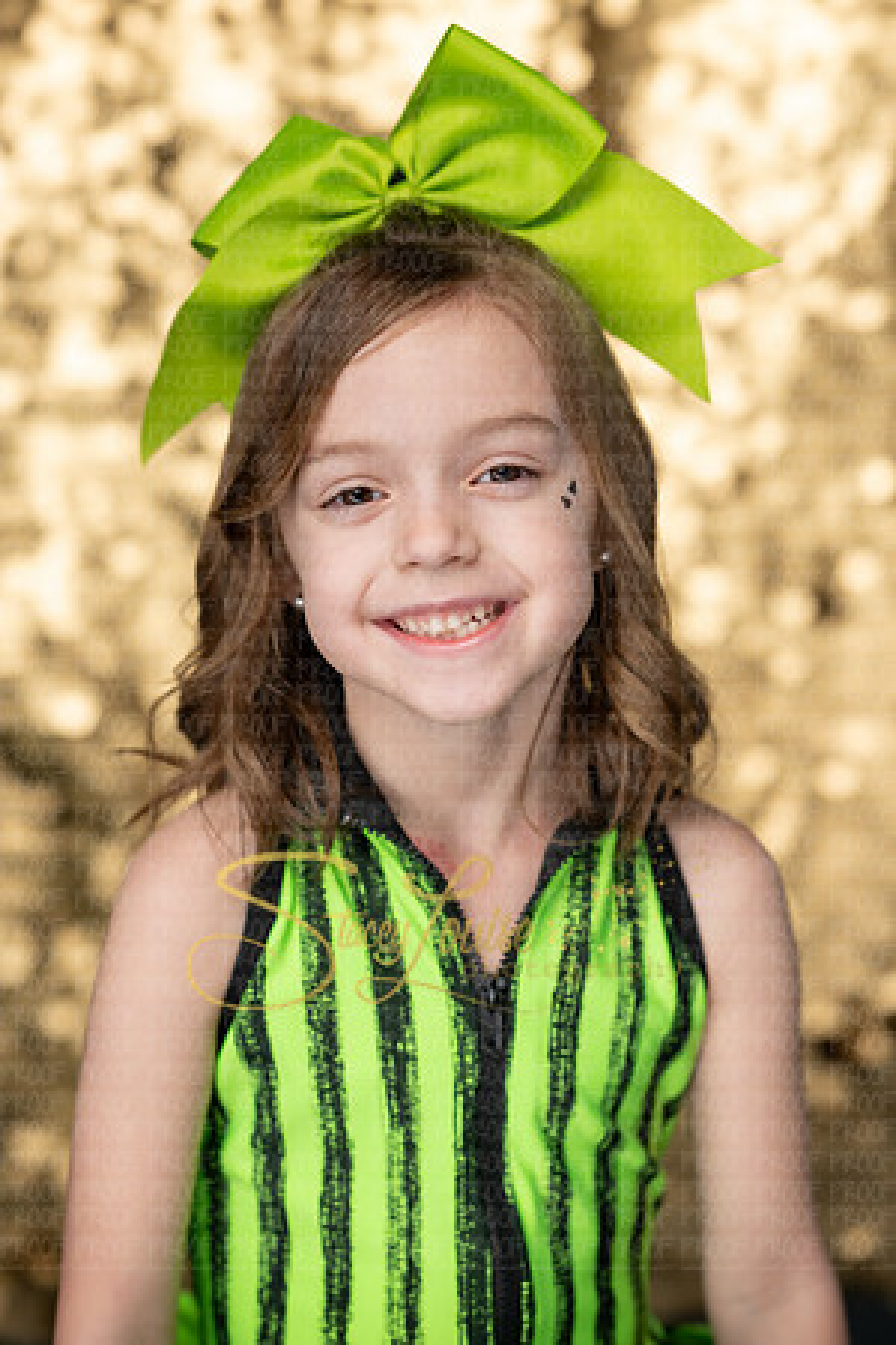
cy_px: 672
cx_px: 448
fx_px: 3173
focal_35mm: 85
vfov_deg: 23.9
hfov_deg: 16.1
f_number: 2.8
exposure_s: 1/640
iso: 1250
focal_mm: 85
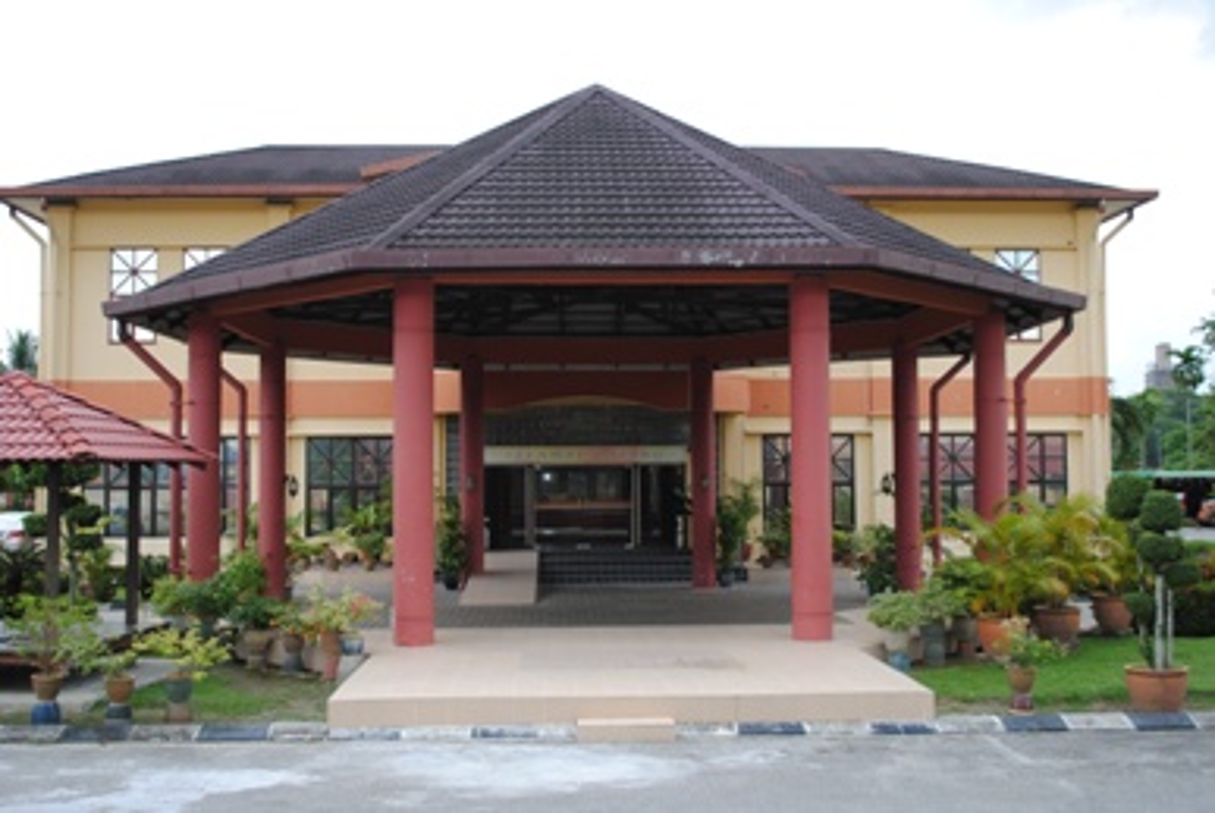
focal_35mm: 39
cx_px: 608
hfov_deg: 49.5
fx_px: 1318
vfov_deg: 34.3
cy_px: 406
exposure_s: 1/125
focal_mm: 26
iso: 100
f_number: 4.2
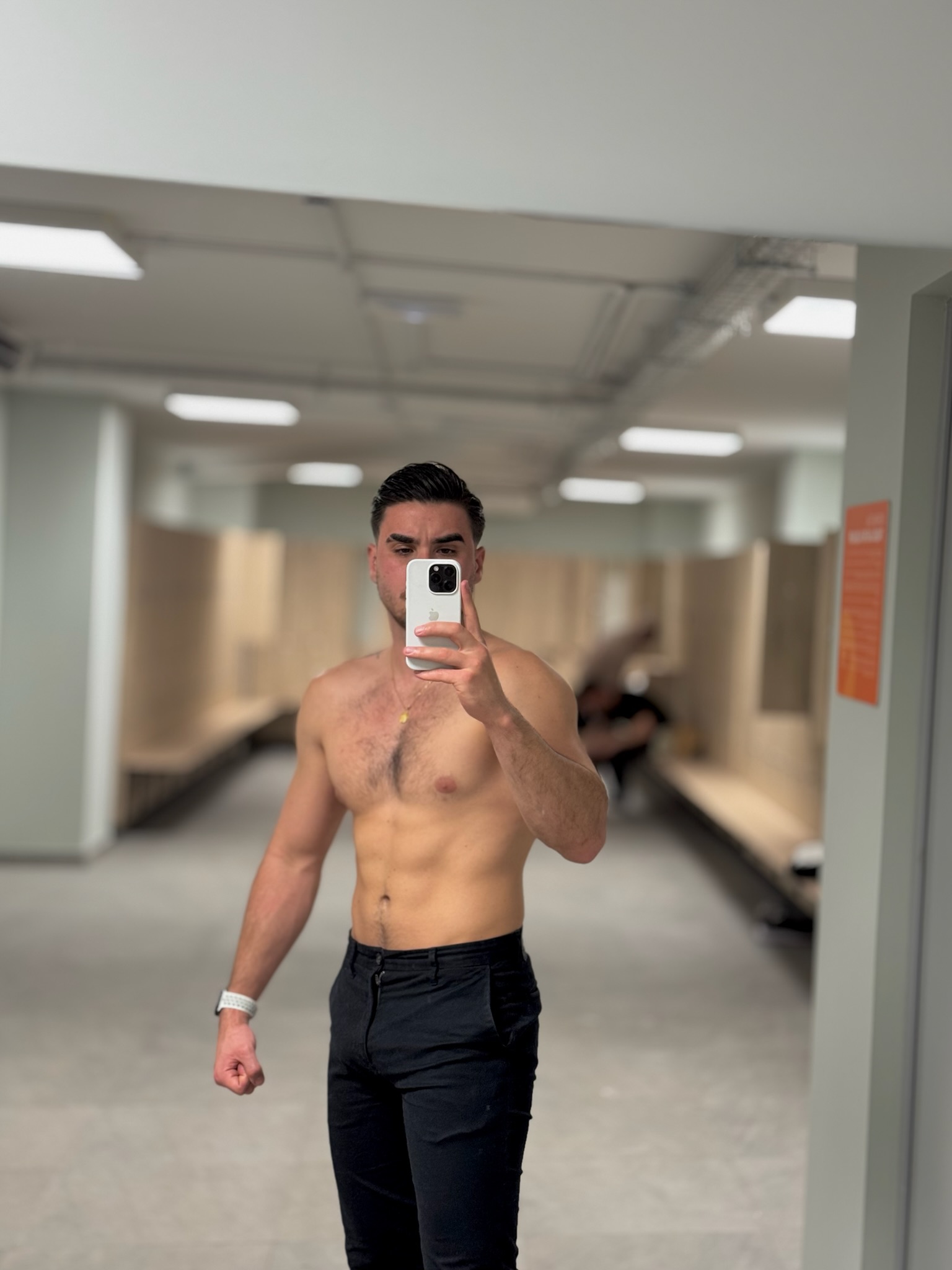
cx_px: 476
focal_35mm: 48
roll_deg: -2.0
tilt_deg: -1.4
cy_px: 635
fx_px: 1760
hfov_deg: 30.3
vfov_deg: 39.7
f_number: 1.78
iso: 125
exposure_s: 1/50
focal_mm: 6.76
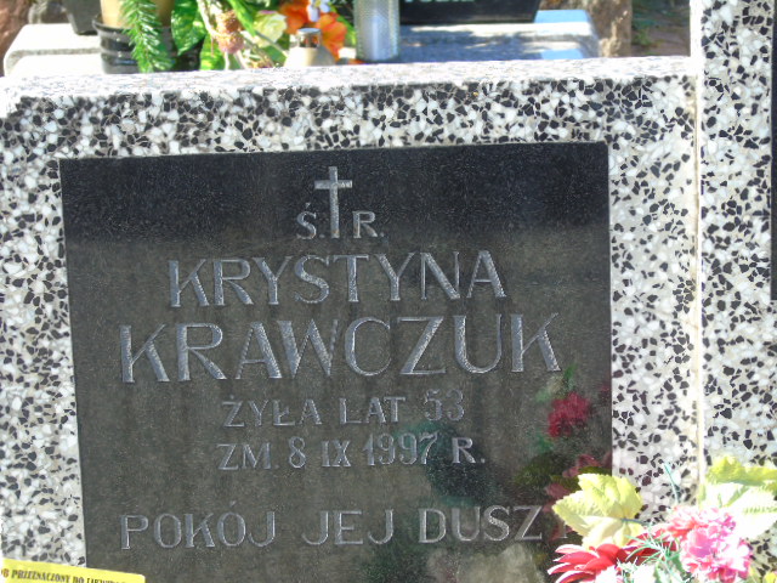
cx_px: 388
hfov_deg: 15.9
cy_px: 292
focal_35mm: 124
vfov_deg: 12.0
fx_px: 2783
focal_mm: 22
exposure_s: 1/80
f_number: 4.6
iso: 80
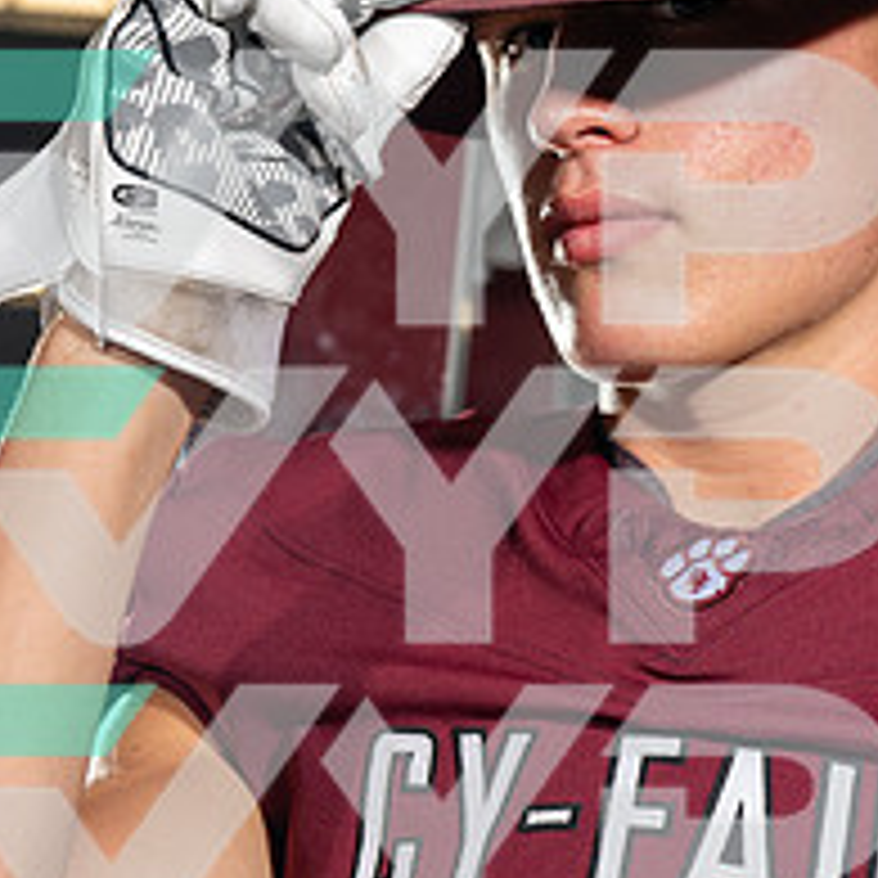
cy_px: 509
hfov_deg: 17.4
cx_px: 558
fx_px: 2870
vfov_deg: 17.4
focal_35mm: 100
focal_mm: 51
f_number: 5.6
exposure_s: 1/250
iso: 200
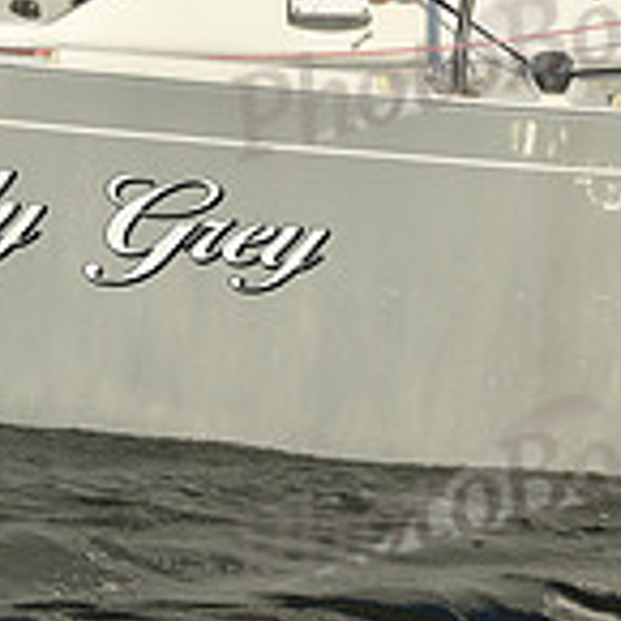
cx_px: 13
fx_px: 4831
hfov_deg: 7.3
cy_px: -113
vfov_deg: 7.3
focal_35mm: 238
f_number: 13
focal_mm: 70
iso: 320
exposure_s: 1/800
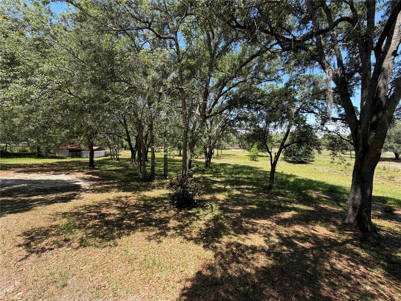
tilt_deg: -1.8
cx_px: 200
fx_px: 162
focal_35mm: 14
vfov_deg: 85.7
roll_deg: -1.3
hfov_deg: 102.1
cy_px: 150
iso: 50
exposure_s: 1/502
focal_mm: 2.22
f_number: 2.2
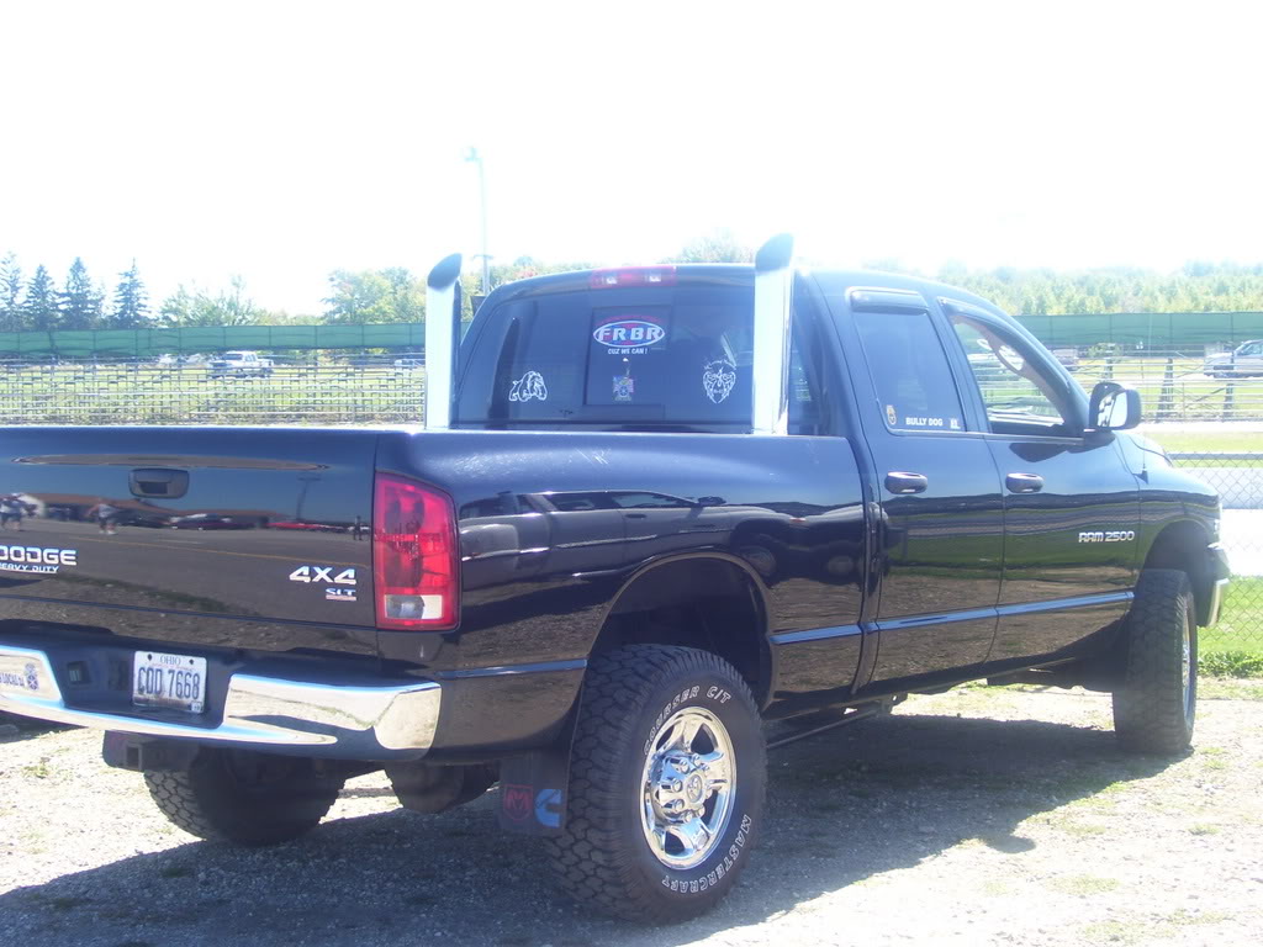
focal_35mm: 57
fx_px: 2080
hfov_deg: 33.8
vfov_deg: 25.7
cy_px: 474
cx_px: 632
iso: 80
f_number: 3.4
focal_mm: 9.4
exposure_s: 1/250
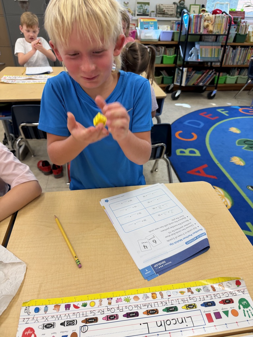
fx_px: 234
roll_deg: -3.7
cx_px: 126
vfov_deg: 71.6
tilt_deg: -31.3
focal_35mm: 24
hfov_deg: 56.8
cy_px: 168
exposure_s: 1/120
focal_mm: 6.76
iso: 100
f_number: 1.78
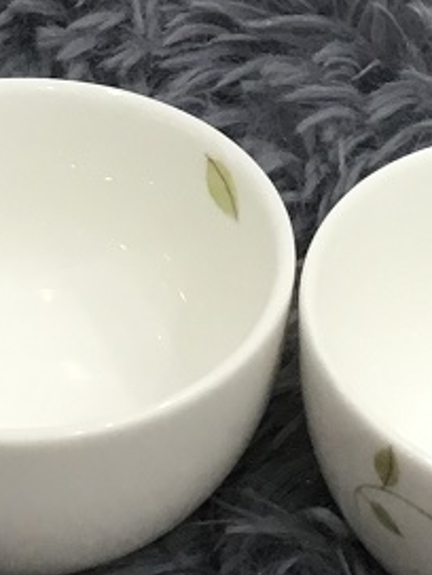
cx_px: 246
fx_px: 2280
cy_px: -87
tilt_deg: -29.2
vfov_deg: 14.0
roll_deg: +0.5
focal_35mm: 137
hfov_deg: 10.8
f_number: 2.4
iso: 80
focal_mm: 3.3
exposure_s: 1/33
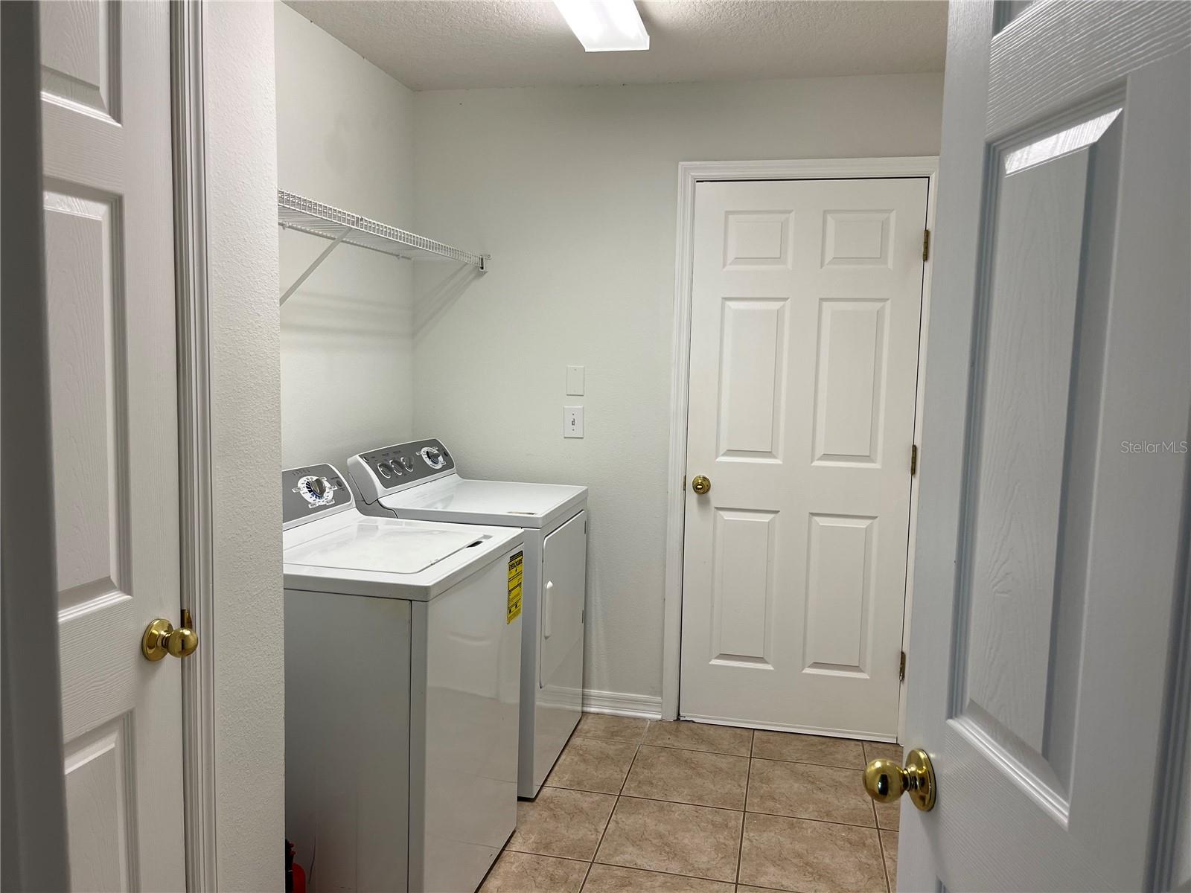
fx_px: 895
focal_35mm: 26
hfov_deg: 67.3
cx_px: 596
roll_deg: -1.8
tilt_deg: -6.6
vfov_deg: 53.1
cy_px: 446
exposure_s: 1/120
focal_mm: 5.1
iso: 50
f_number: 1.6
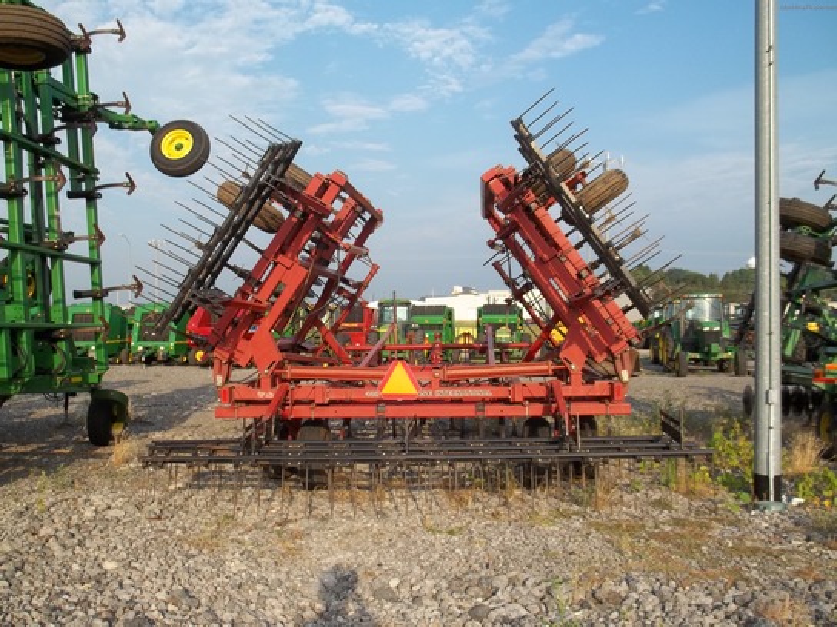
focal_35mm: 33
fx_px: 798
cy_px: 314
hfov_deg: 55.4
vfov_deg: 42.9
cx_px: 418
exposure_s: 1/500
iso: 64
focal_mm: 5.9
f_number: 3.3
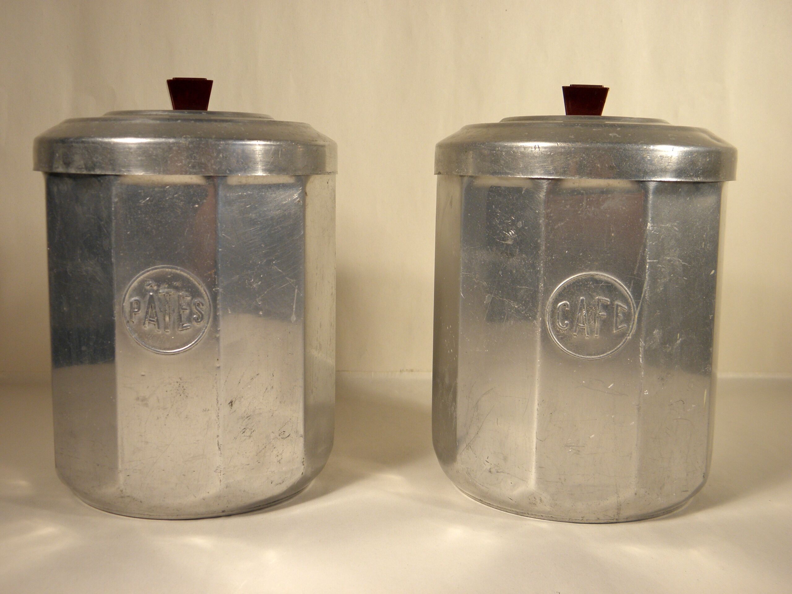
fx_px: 892
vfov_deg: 36.8
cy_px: 297
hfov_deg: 47.9
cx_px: 396
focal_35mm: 39
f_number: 3.8
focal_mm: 7.1
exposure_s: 1/60
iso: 100
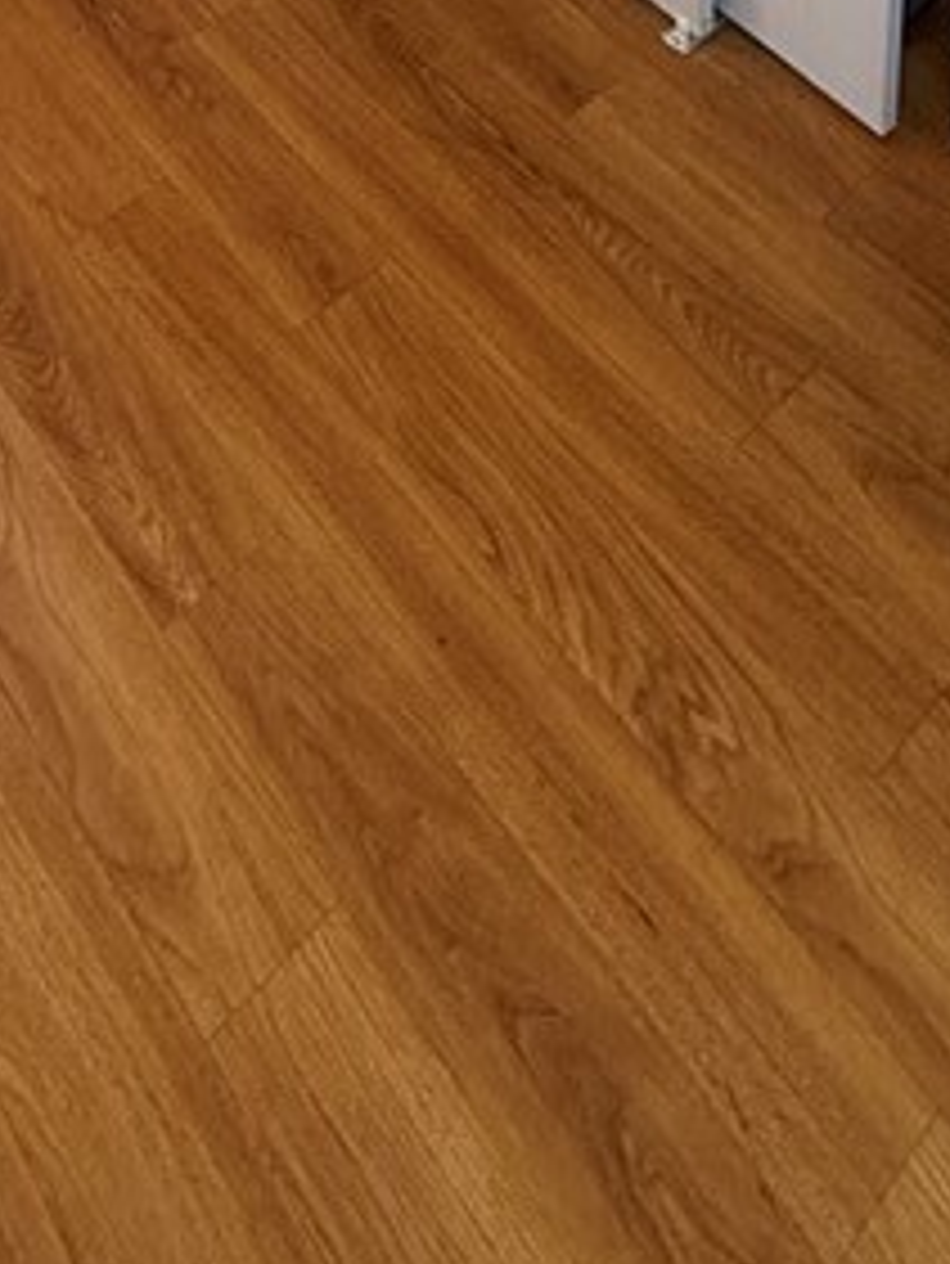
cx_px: 684
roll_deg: -1.2
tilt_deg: -15.2
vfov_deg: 23.0
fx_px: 1865
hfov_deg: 28.3
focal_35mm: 51
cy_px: -940
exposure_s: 1/60
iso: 320
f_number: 2.2
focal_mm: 2.22
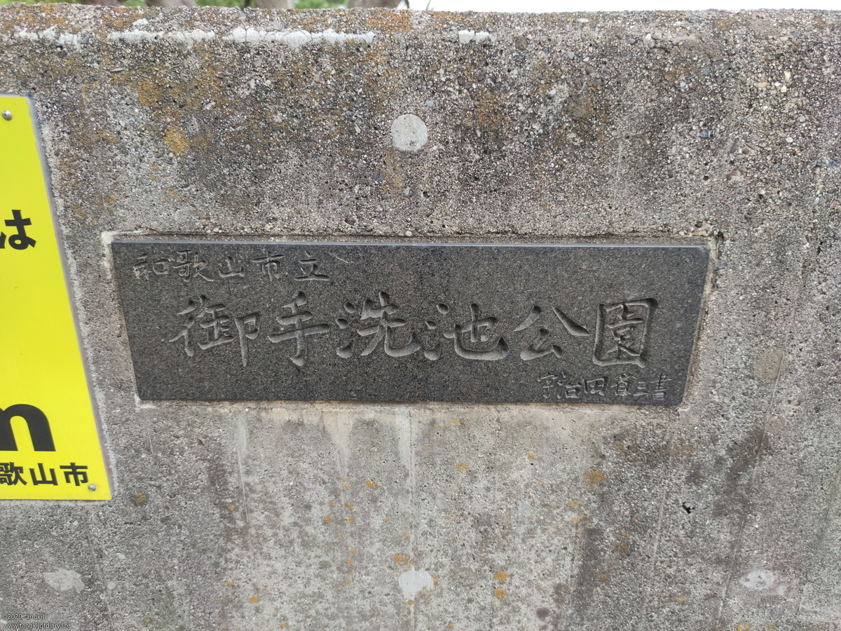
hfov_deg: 71.6
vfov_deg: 56.8
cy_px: 316
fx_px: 583
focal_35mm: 24
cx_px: 420
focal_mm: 6.72
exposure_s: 1/158
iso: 50
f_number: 1.69
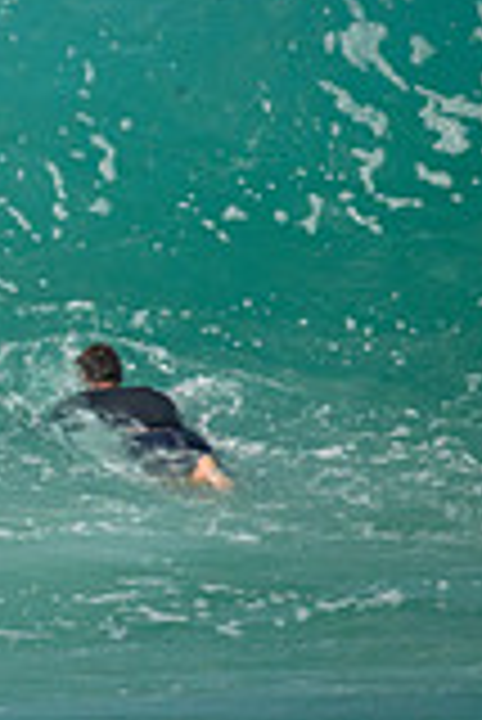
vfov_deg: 0.7
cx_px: -730
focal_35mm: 2905
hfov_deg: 0.5
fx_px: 58212
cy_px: 191
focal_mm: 800
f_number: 11
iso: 720
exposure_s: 1/2000
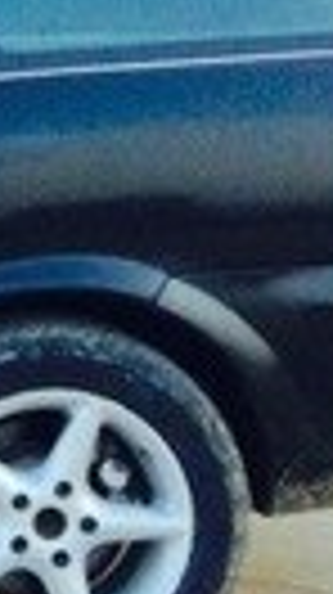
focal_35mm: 180
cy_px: 137
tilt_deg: -8.1
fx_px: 2833
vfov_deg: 11.9
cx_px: -706
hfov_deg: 6.1
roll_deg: +1.6
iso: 50
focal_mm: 4.12
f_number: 2.4
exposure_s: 1/154
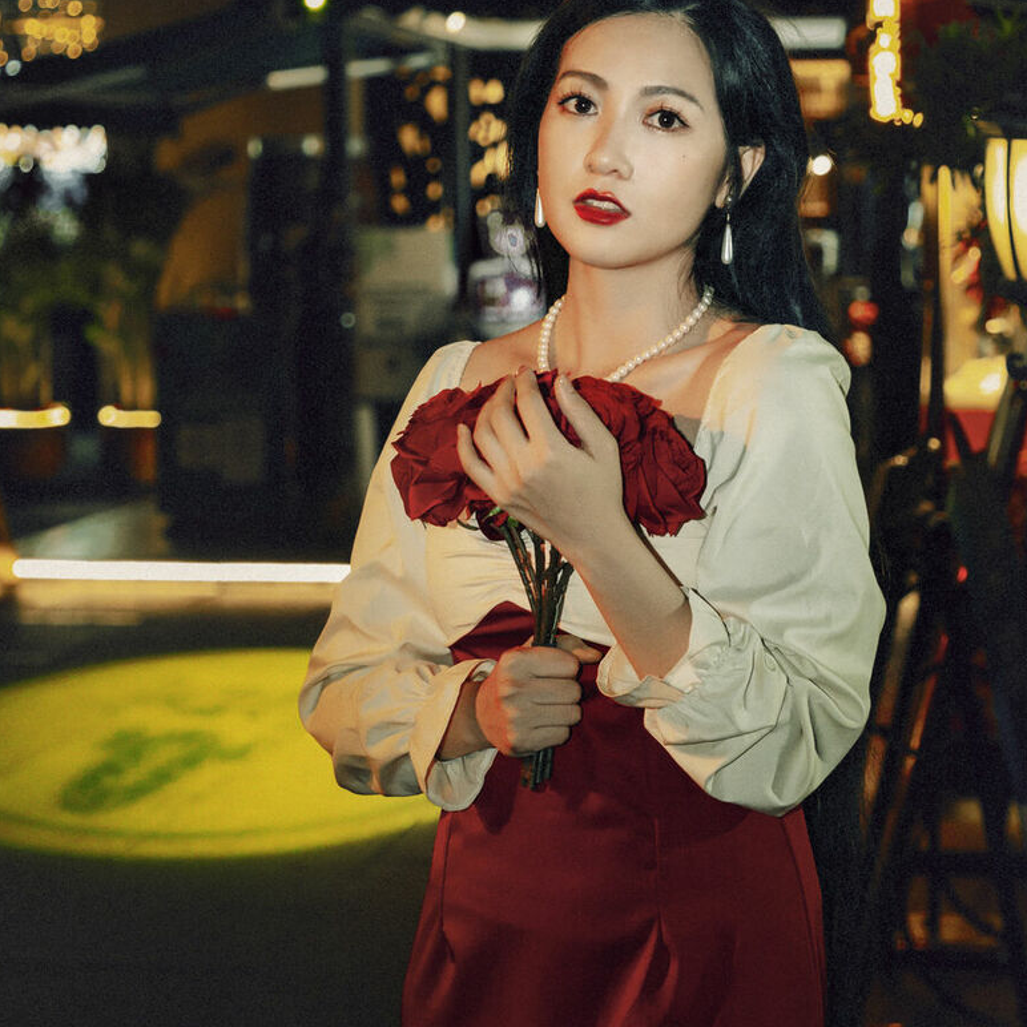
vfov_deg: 16.7
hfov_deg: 16.7
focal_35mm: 104
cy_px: 457
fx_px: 3491
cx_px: 611
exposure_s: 1/125
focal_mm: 60
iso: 2500
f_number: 4
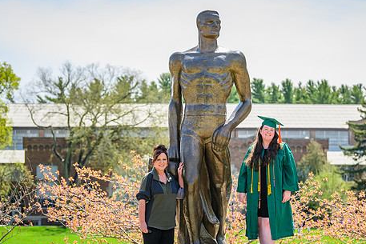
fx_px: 1180
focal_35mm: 116
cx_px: 230
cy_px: 151
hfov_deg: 17.6
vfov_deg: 11.8
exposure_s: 1/2500
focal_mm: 90
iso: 400
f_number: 4
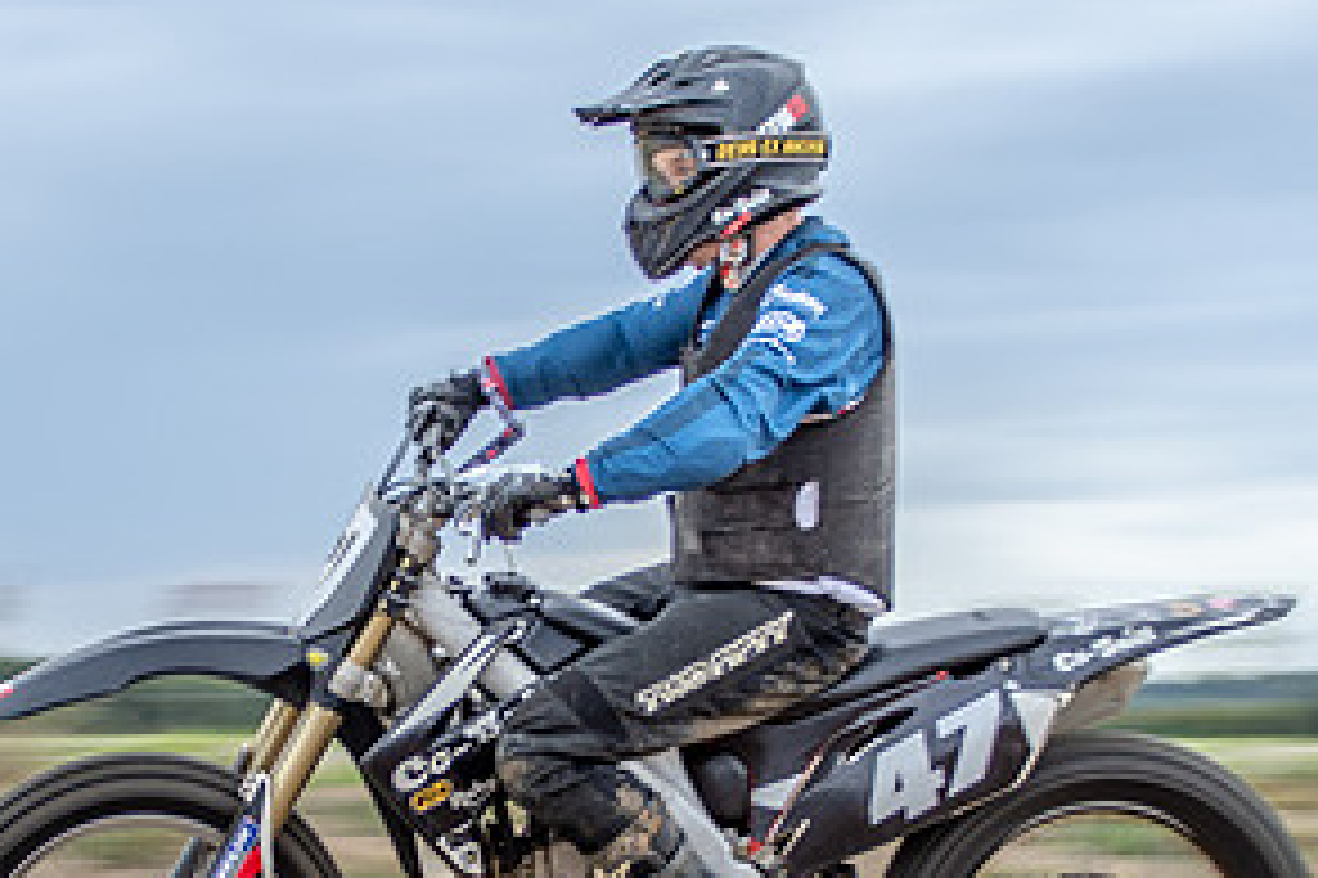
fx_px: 7318
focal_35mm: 200
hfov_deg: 10.3
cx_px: 465
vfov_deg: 6.9
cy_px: 621
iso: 160
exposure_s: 1/125
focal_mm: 60
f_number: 6.3
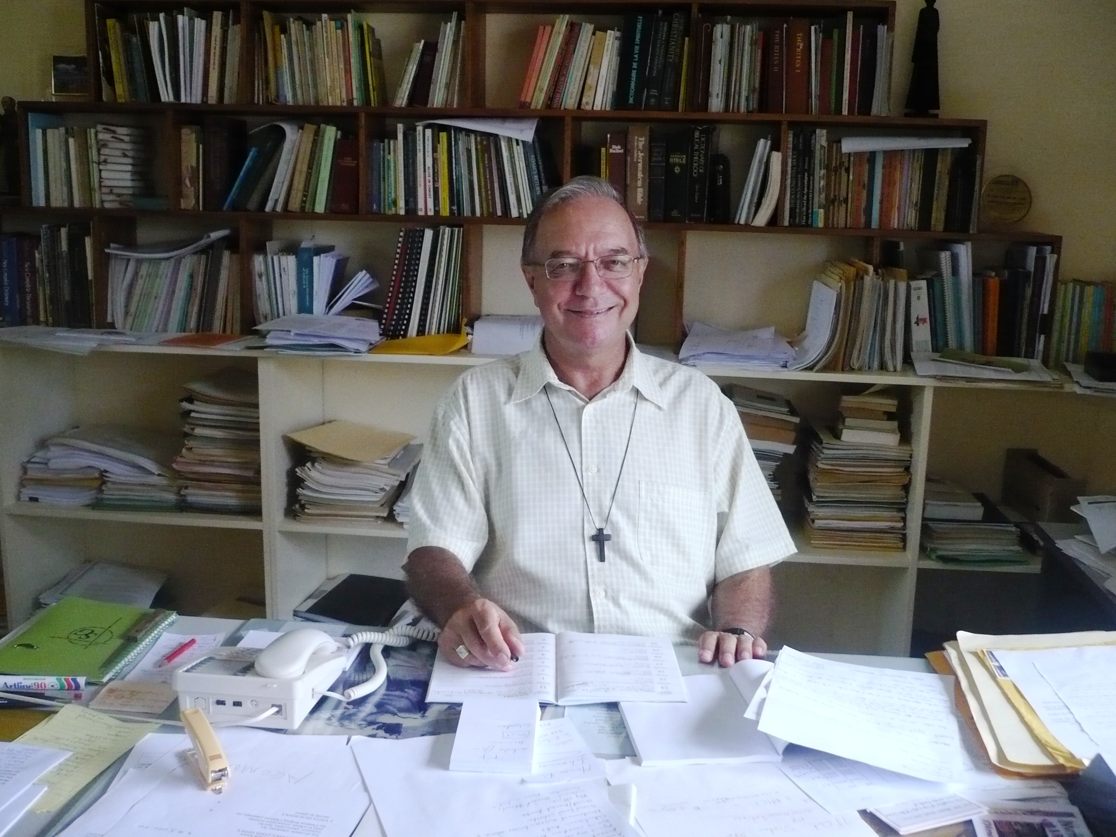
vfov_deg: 39.7
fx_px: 1161
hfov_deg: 51.4
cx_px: 555
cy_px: 423
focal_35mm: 36
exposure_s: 1/30
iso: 250
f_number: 2.8
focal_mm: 5.8
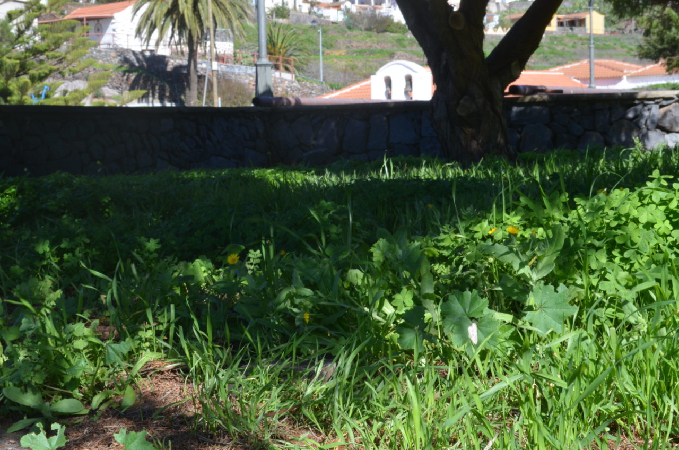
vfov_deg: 20.5
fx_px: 1242
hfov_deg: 30.6
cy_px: 225
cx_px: 340
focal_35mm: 66
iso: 100
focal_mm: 44
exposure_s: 1/20
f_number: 22
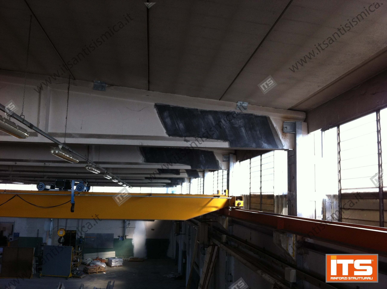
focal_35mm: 35
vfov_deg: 40.6
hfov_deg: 52.7
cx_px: 194
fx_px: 391
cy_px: 144
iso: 100
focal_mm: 3.85
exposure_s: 1/120
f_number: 2.8
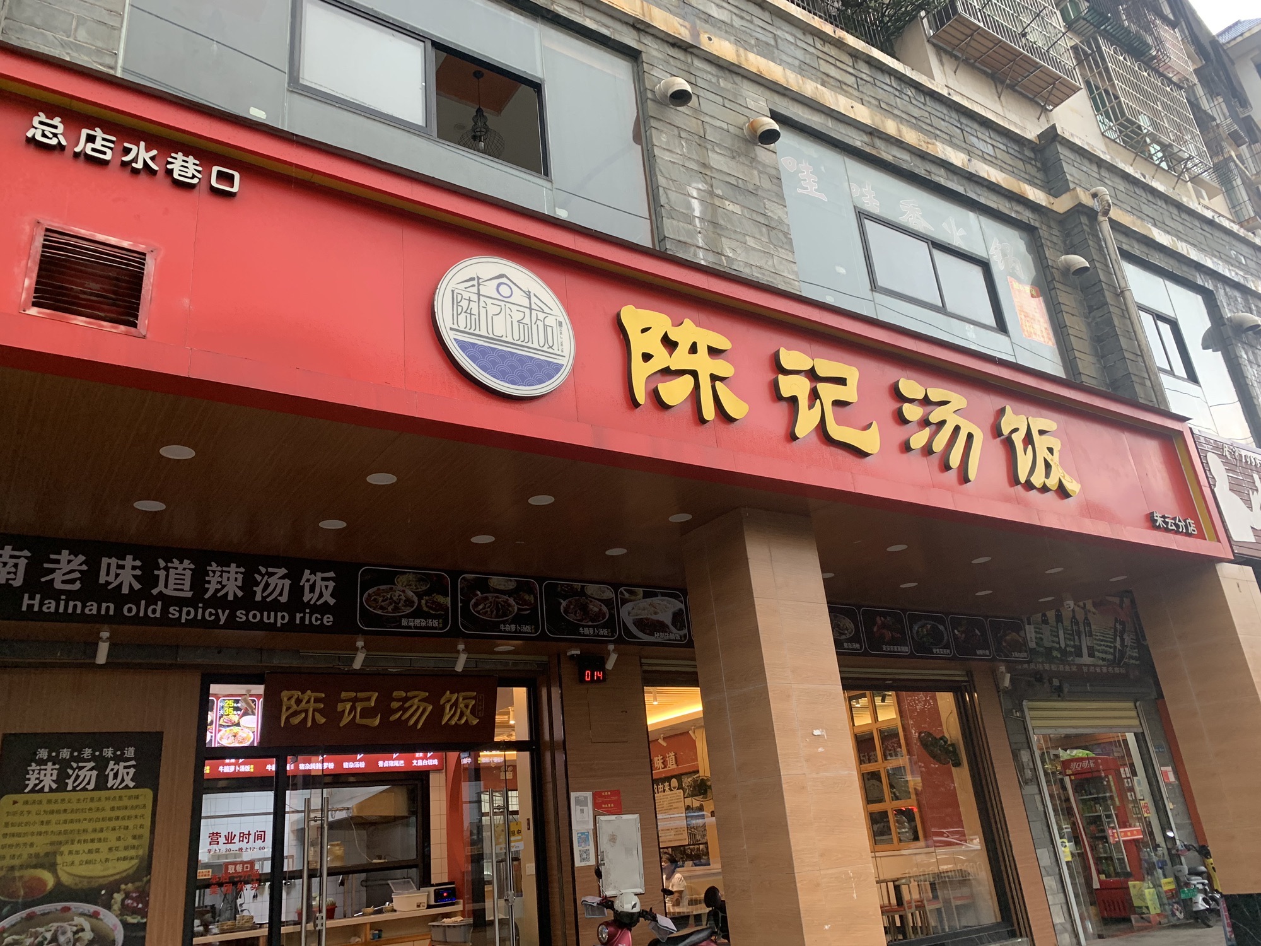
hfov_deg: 67.3
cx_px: 630
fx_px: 947
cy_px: 473
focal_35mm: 26
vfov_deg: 53.1
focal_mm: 4.25
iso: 100
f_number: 1.8
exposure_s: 1/64
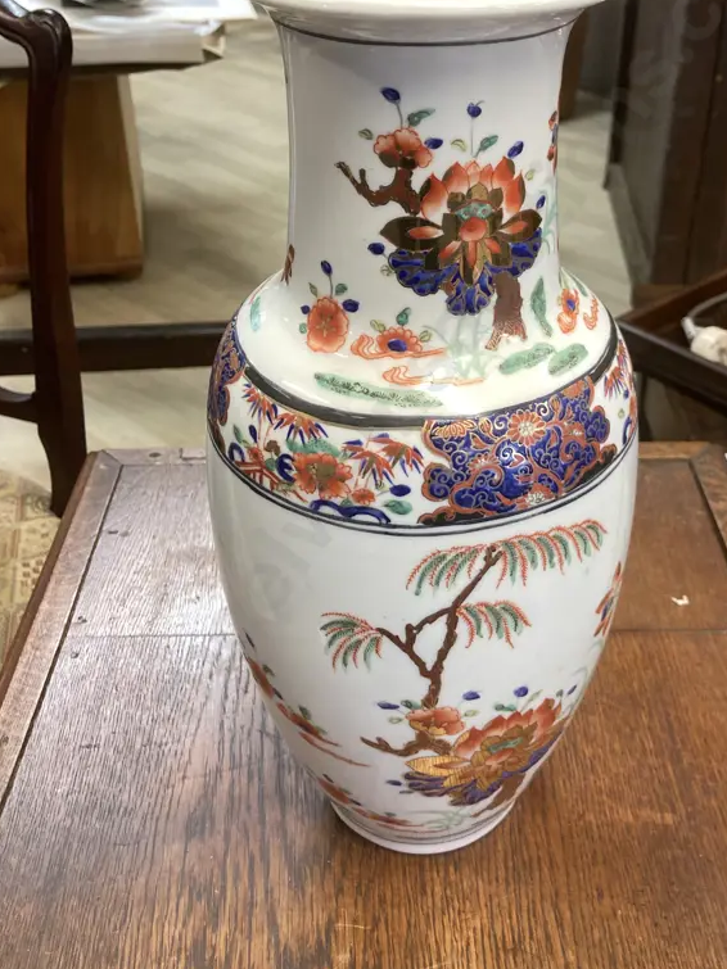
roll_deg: -0.7
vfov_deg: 48.6
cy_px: 381
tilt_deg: -30.5
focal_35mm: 38
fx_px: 1064
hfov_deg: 37.6
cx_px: 420
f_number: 1.8
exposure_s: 1/50
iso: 100
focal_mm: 3.99
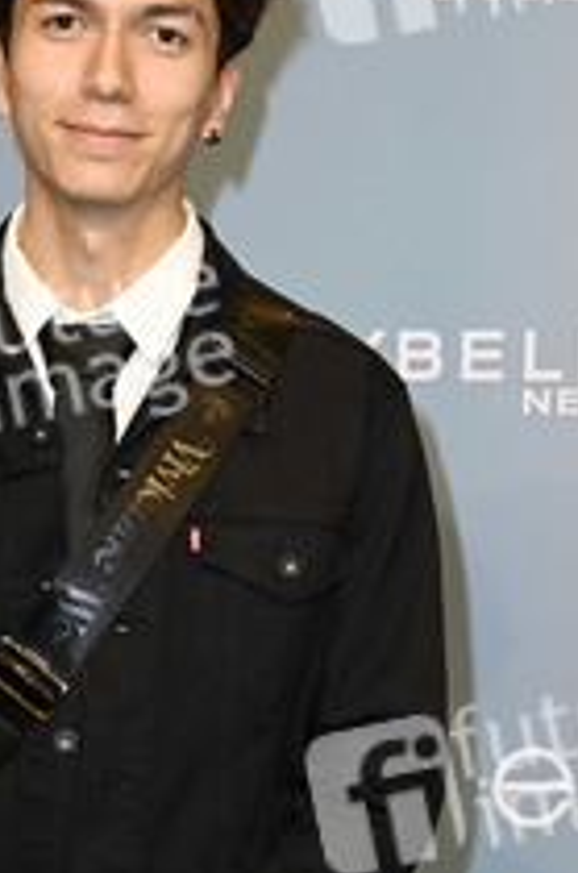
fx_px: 2541
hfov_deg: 12.9
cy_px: 570
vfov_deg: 19.4
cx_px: 141
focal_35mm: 105
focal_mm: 55
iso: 400
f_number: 5.6
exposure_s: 1/160
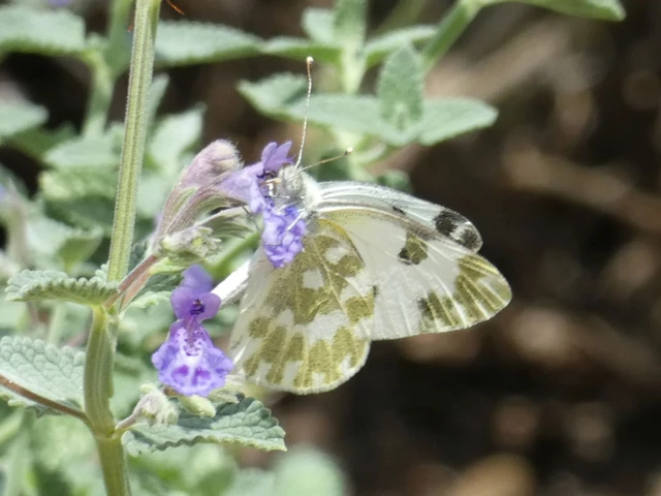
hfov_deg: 10.8
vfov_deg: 8.1
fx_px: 3494
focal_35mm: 183
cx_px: 330
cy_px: 248
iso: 200
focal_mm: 32.7
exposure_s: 1/250
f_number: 5.5
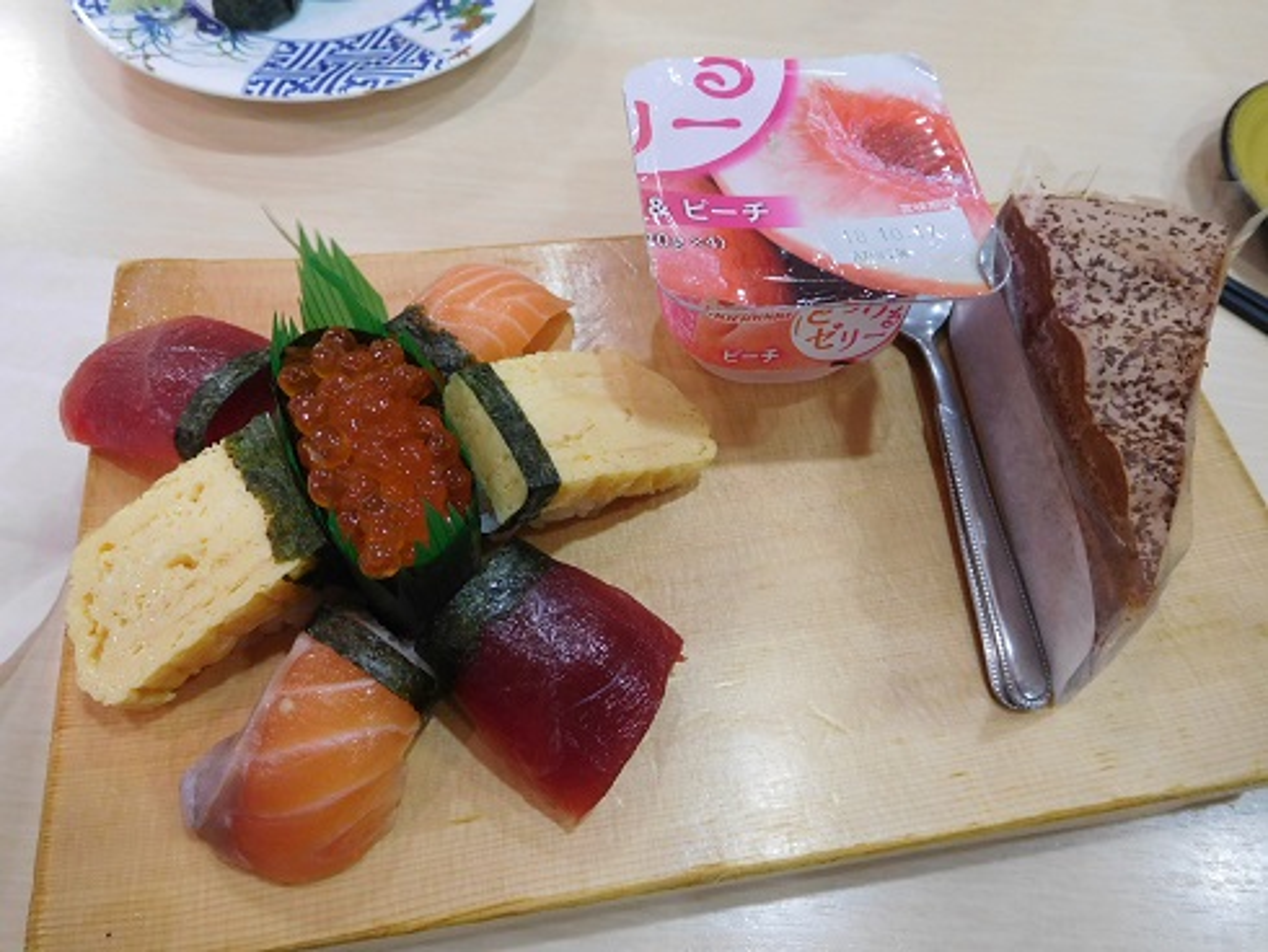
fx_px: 916
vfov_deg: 54.9
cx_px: 634
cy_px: 476
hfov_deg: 69.4
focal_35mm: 25
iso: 400
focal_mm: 4.5
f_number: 3.4
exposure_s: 1/30
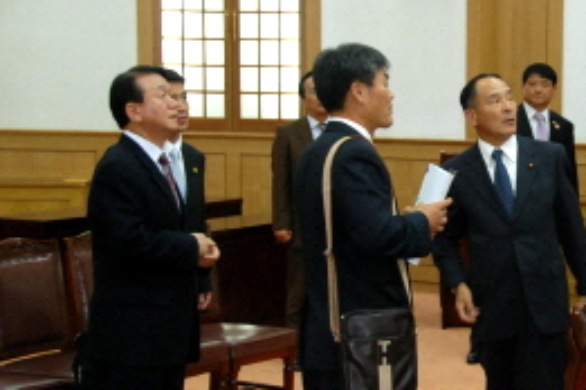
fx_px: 1497
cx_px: 534
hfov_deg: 21.6
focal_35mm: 92
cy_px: 206
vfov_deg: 14.9
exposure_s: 1/60
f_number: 5
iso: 800
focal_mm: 32
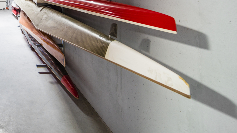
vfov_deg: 35.3
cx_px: -2
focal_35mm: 28
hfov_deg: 52.9
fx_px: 176
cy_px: -15
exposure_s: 1
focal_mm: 13
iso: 100
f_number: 5.6
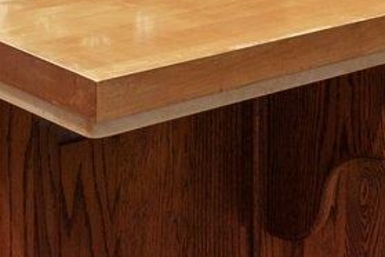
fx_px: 1337
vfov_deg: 9.8
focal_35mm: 125
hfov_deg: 15.8
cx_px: -66
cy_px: -336
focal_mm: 17
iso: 100
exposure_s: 3.2
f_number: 9
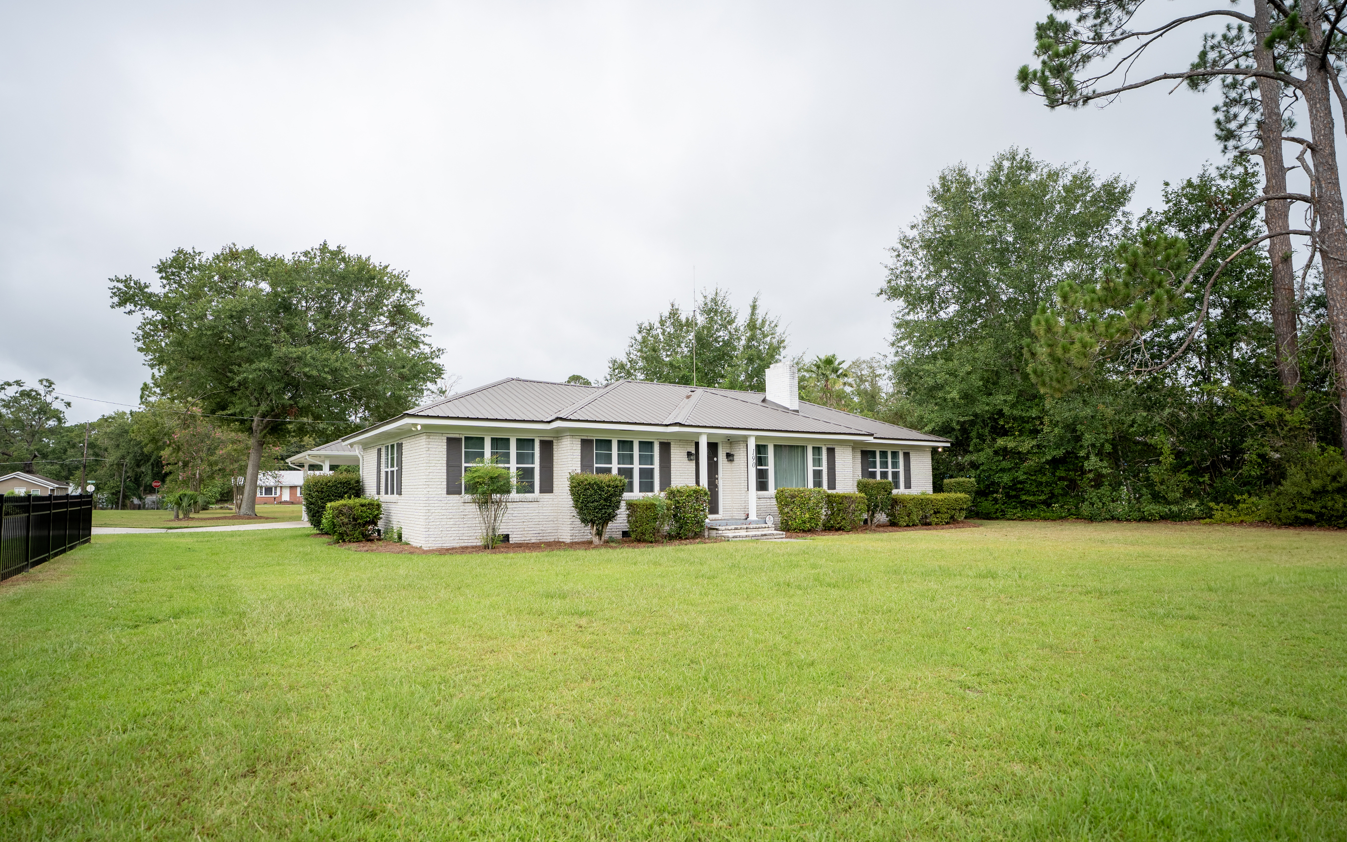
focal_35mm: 18
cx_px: 651
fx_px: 661
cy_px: 459
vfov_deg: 64.9
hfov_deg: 91.1
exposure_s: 1/8000
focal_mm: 16
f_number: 2.8
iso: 100
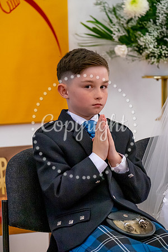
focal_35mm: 183
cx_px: 84
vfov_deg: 11.2
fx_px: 1281
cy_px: 126
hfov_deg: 7.5
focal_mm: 121.8
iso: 6400
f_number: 5.6
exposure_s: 1/125
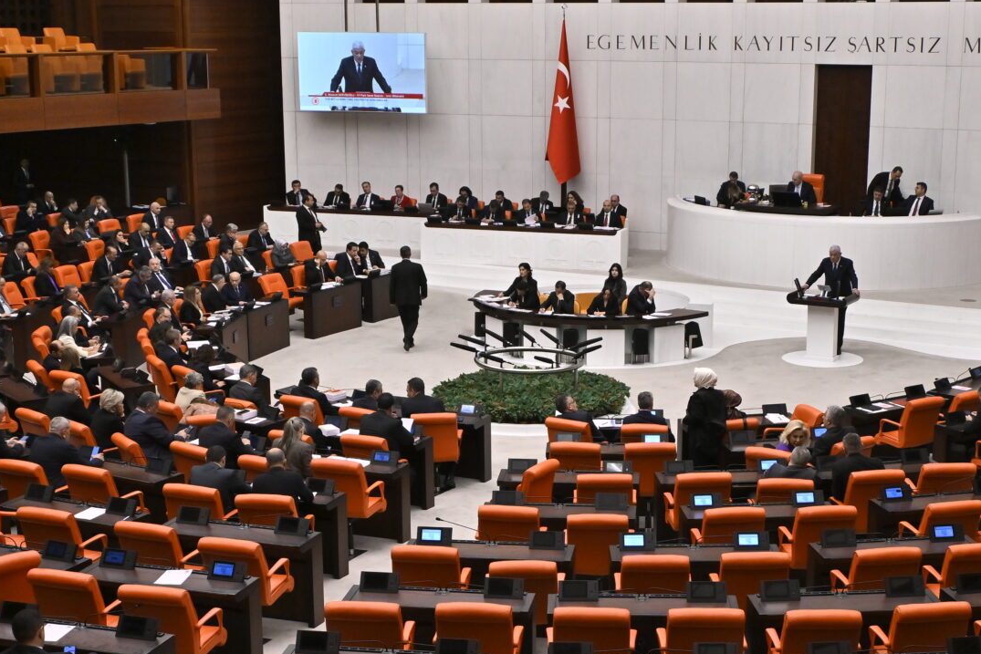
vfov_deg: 22.6
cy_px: 389
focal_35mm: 60
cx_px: 549
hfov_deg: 33.4
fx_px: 1635
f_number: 6.3
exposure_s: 1/160
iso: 800
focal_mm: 28
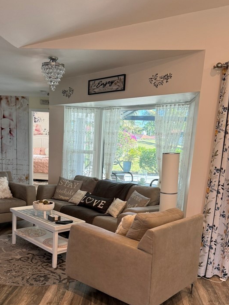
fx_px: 309
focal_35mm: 35
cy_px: 198
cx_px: 89
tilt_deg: -10.4
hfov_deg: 40.5
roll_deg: -2.2
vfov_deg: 51.8
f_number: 1.78
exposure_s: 1/131
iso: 200
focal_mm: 6.76
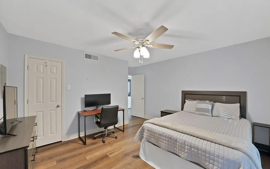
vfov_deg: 82.6
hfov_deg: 109.3
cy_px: 92
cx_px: 142
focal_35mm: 13
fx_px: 96
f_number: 9
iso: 640
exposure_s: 1/1.25
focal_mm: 12
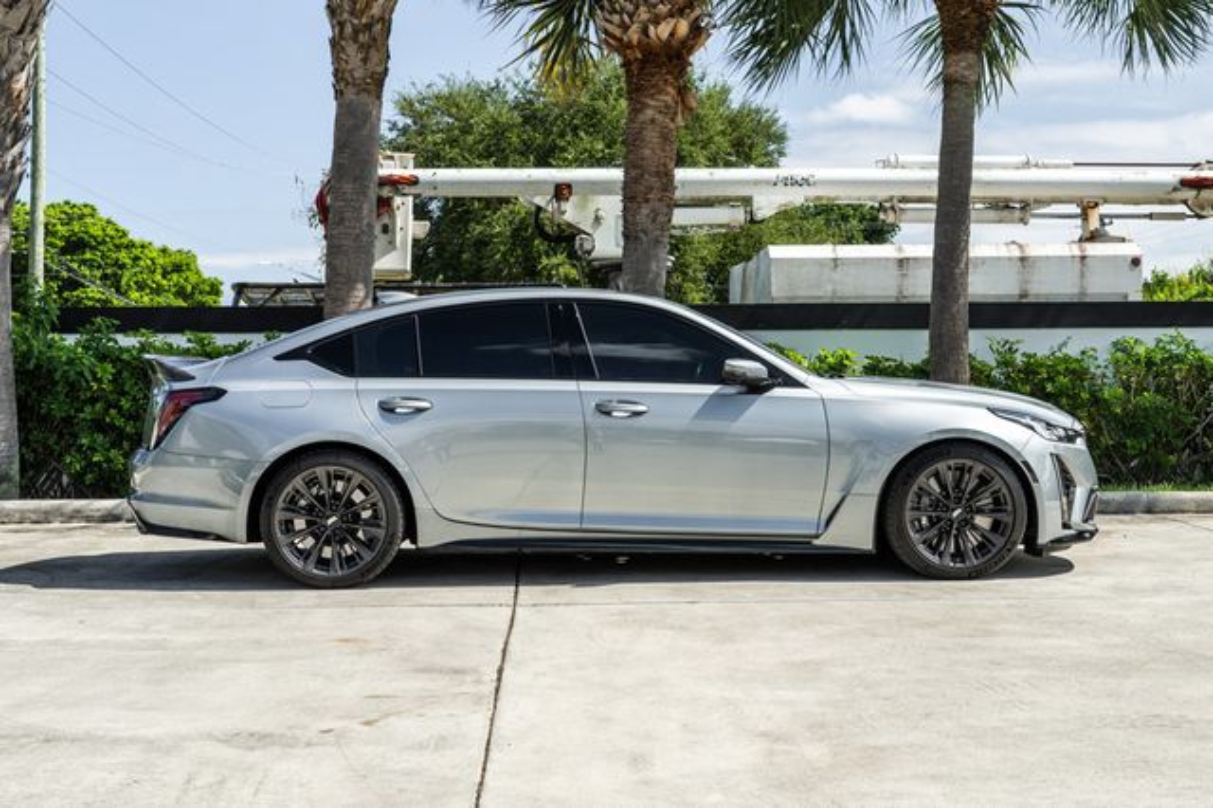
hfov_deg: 36.0
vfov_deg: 24.4
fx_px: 1864
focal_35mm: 55
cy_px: 404
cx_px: 674
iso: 160
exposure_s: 1/125
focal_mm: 41
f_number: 8
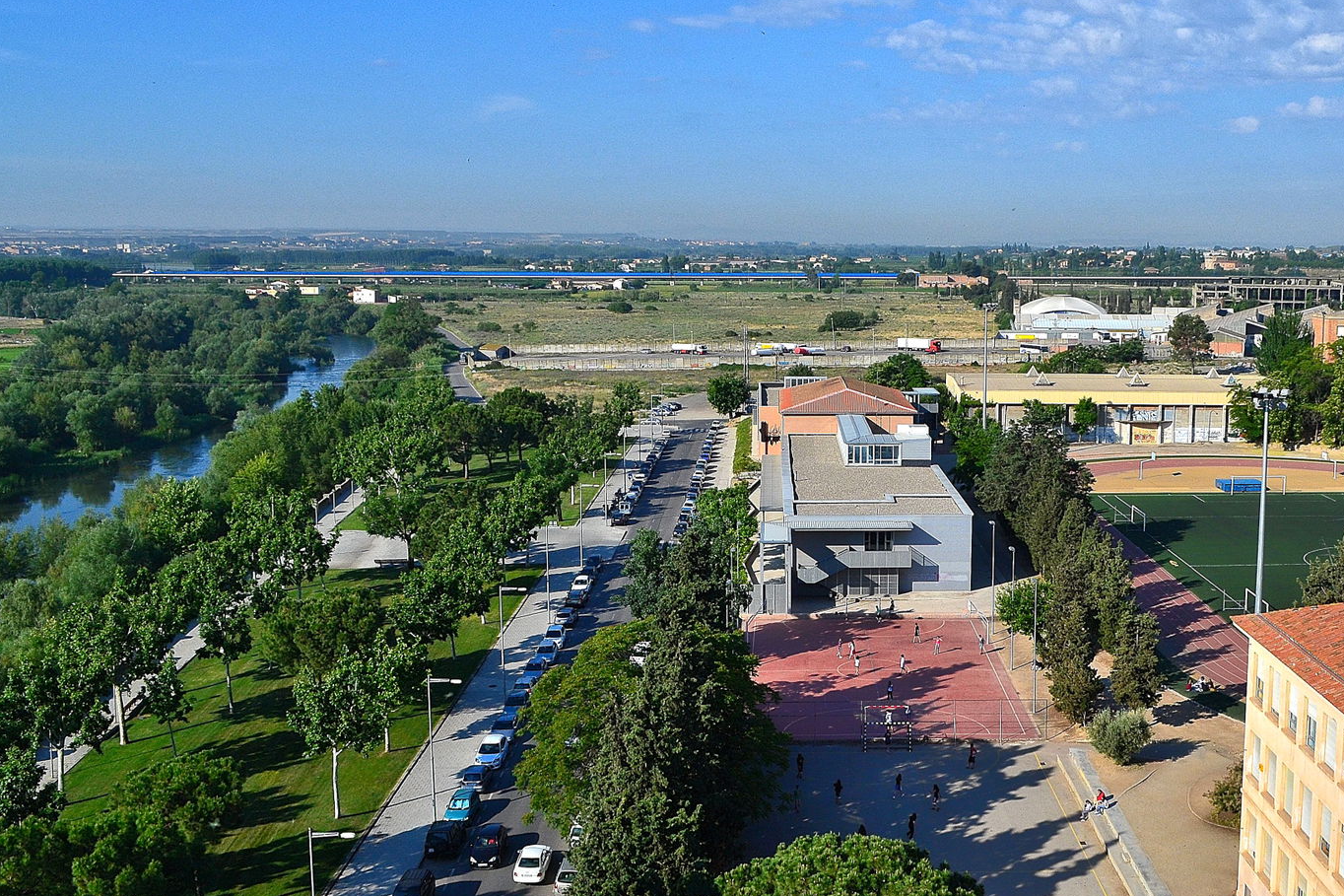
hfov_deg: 50.0
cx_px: 877
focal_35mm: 38
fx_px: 1418
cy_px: 421
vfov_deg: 35.0
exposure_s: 1/500
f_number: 11
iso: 320
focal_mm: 18
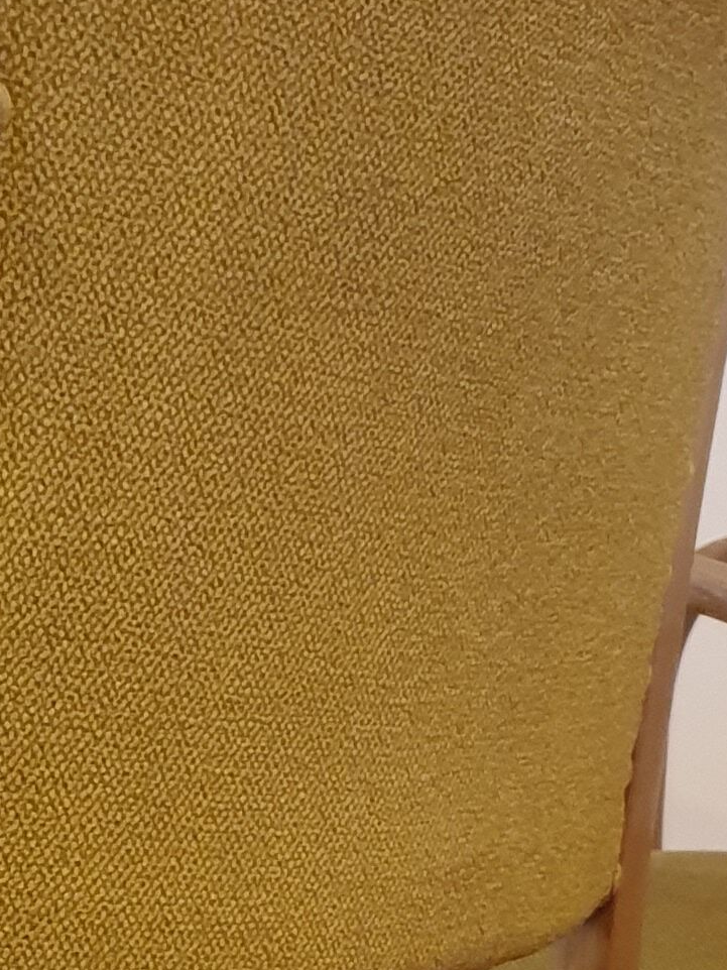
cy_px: 1087
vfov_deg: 17.4
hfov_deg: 13.1
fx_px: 3054
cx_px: -242
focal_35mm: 109
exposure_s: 1/25
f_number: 1.5
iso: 320
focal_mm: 4.3
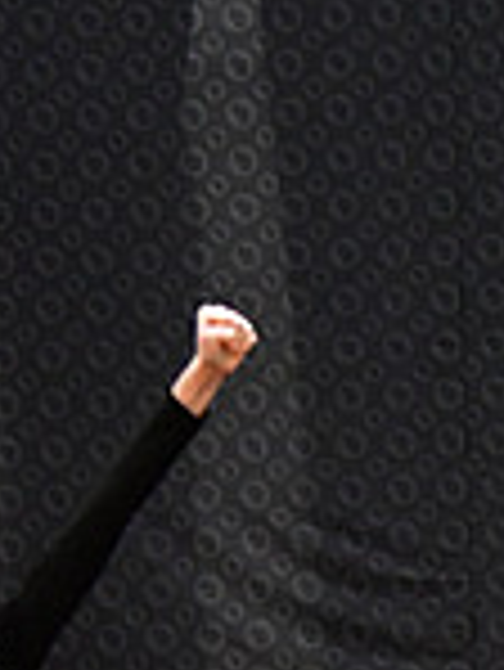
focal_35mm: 531
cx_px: 1251
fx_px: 10294
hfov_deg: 2.8
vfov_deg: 3.7
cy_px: 749
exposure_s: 1/500
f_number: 3.2
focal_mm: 95
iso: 4000
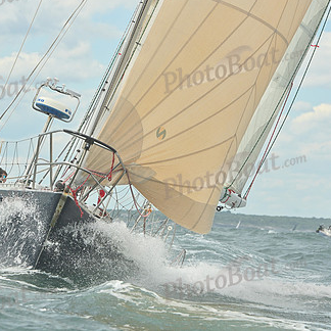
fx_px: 2304
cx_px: 110
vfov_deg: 8.2
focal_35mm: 213
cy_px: 134
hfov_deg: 8.2
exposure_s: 1/1250
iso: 320
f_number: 9
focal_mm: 140
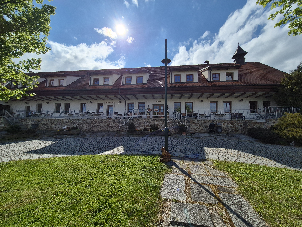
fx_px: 113
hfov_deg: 106.2
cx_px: 151
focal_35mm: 13
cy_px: 114
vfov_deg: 89.9
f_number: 2.2
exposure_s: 1/5920
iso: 50
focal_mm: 2.2
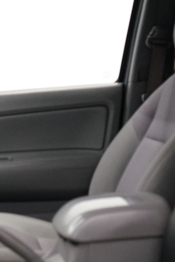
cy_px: 209
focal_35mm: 89
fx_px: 649
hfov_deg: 15.3
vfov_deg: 22.6
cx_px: 41
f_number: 3.5
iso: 3200
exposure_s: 1/160
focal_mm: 31
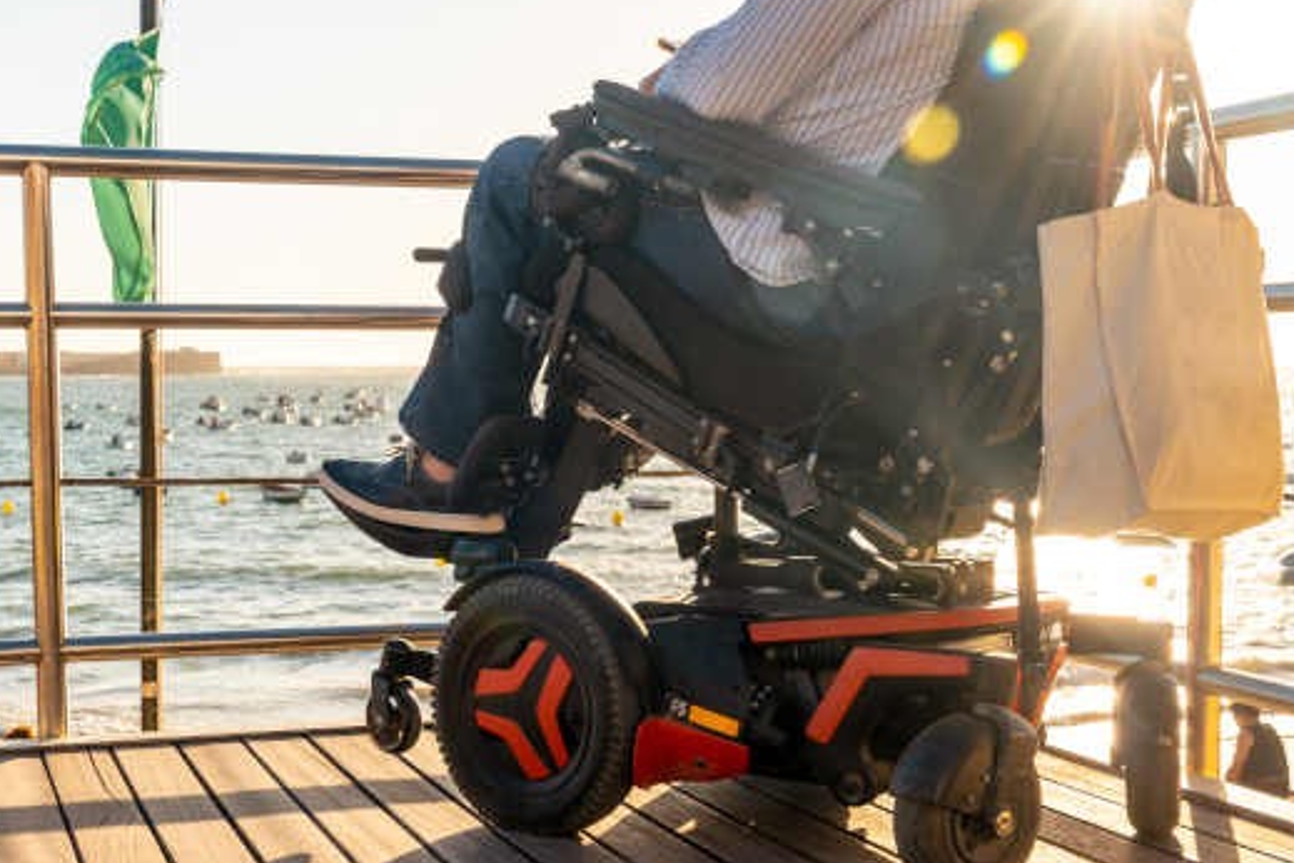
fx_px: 1965
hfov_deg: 36.4
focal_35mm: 55
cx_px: 593
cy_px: 510
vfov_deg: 24.7
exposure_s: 1/250
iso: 100
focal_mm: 27
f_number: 8
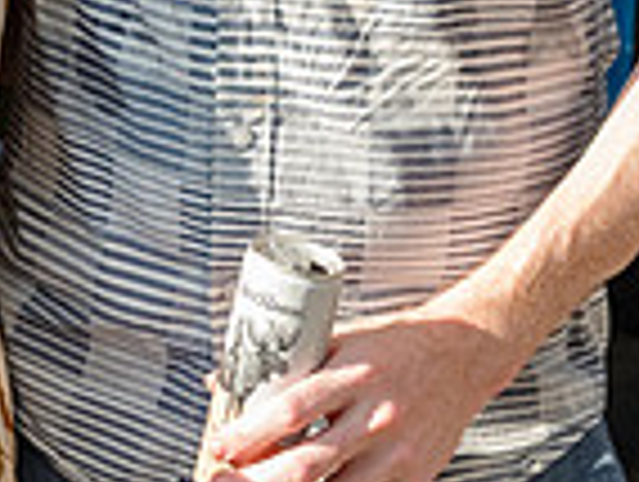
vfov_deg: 10.3
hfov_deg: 14.4
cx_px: 50
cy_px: -403
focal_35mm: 135
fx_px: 2496
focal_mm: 27
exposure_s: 1/4000
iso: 1600
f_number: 4
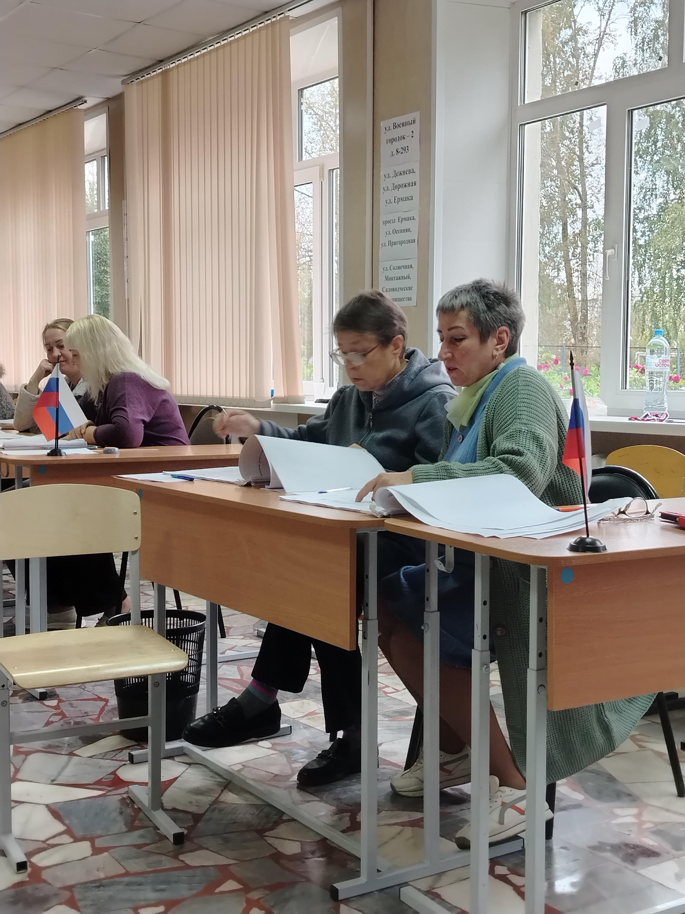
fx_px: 1240
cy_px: 457
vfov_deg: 40.4
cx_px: 342
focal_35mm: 47
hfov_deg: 30.9
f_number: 1.75
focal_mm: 5.25
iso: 344
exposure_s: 1/33.3
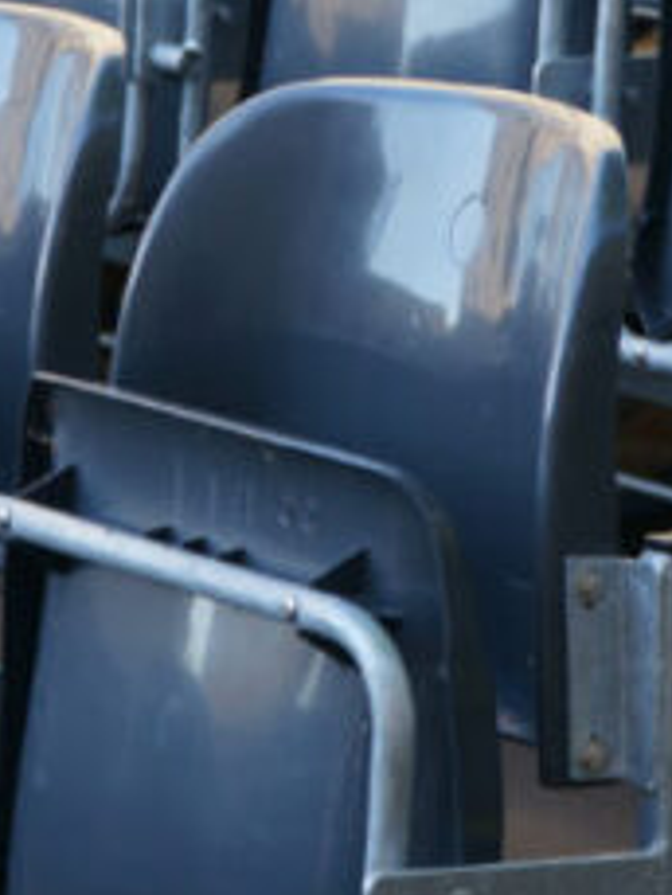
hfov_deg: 6.8
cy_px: -39
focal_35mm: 218
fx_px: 5627
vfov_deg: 9.0
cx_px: 527
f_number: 4
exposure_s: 1/160
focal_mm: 45
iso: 160
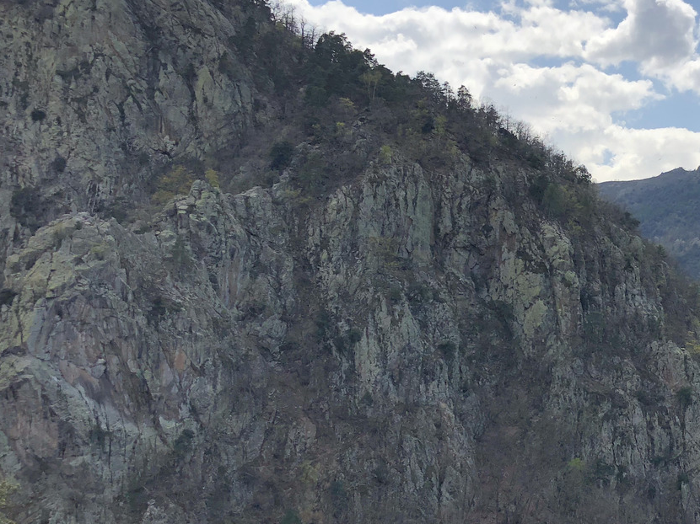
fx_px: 1092
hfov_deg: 34.1
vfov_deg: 27.0
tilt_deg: +0.9
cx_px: 592
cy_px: 302
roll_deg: +0.3
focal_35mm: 54
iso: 20
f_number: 1.8
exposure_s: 1/2525
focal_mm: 4
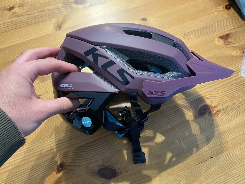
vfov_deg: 53.1
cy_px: 92
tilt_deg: -71.4
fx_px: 184
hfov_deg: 67.3
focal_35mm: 26
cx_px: 122
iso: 320
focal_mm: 4.25
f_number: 1.8
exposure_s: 1/60
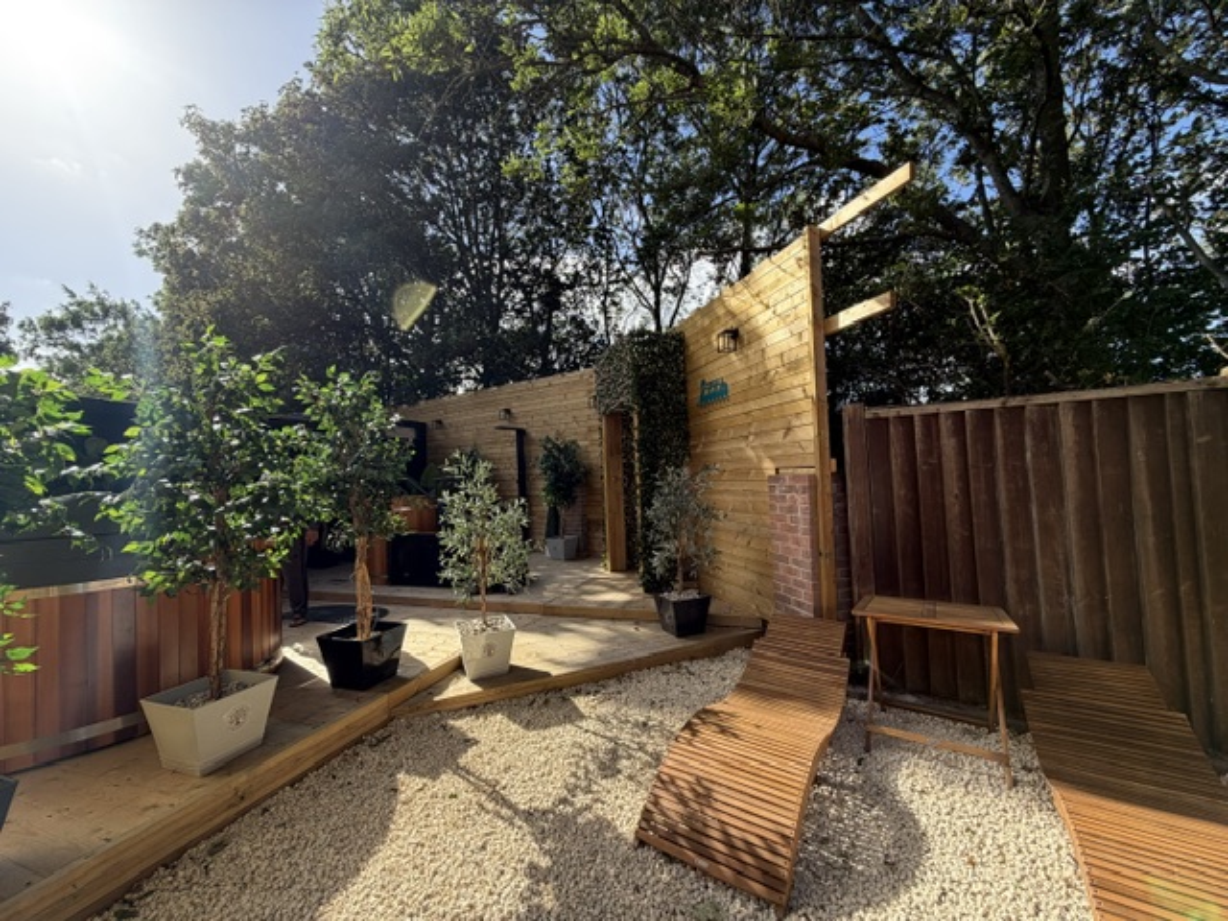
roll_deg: +2.7
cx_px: 614
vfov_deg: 85.7
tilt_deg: +1.8
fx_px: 497
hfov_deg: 102.1
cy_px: 460
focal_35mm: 14
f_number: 2.2
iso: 50
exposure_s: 1/502
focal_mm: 2.22
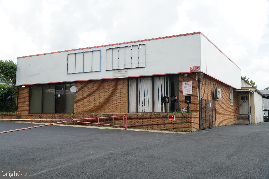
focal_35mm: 33
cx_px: 134
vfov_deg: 40.0
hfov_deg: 57.2
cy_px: 90
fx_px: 247
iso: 100
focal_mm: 22
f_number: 5
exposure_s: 1/320
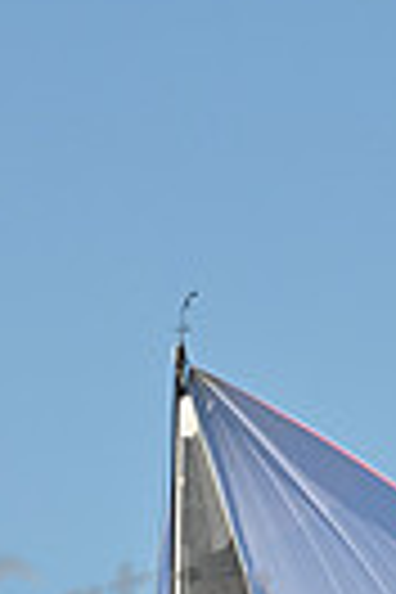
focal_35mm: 538
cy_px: 1238
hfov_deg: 2.6
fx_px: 8876
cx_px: 506
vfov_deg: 3.8
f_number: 9
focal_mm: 122
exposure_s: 1/1600
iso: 320
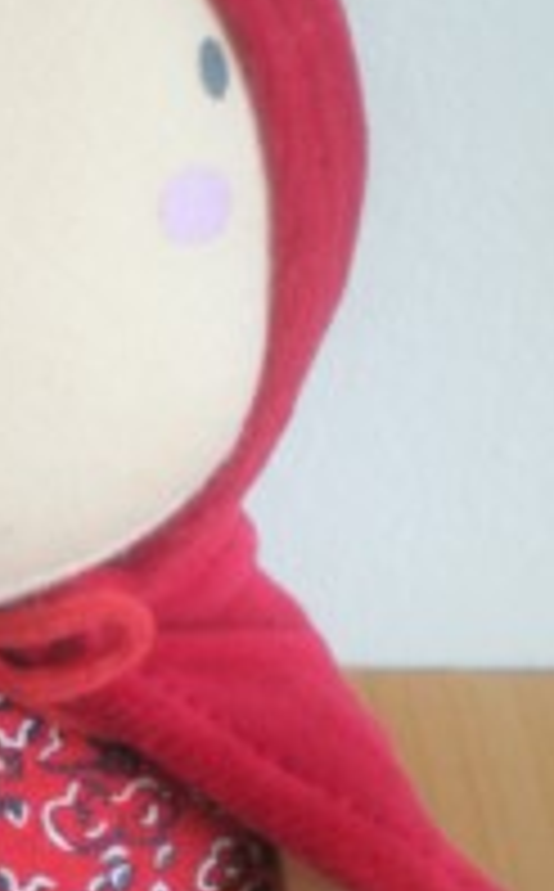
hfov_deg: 11.9
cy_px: 558
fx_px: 2572
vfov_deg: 19.6
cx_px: -189
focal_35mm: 106
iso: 200
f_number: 3.1
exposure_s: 1/43.5
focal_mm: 6.3
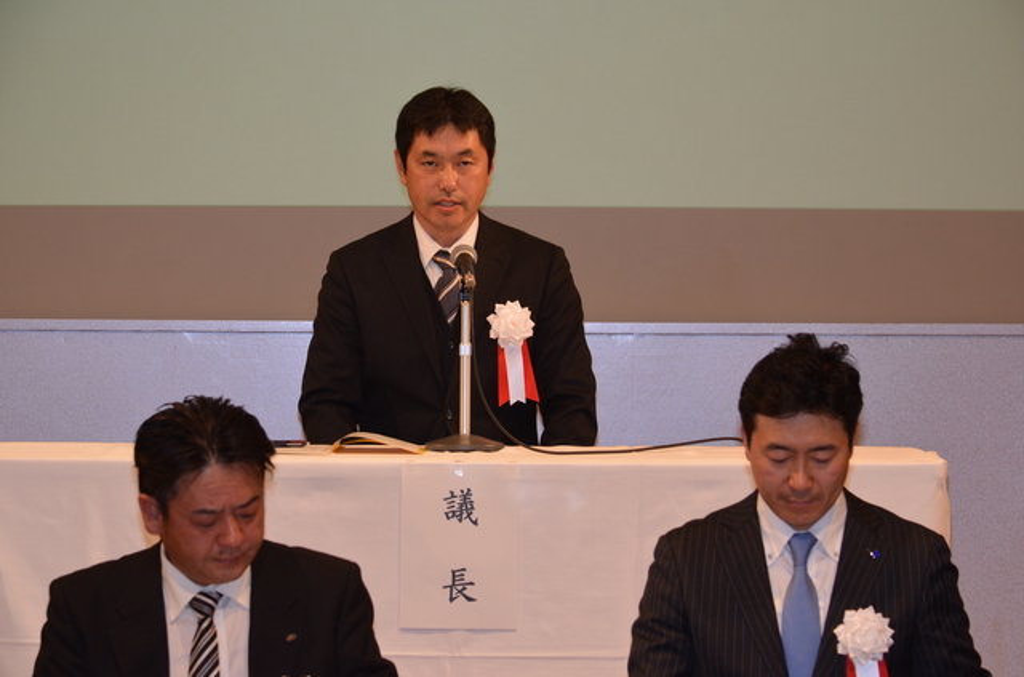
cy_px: 338
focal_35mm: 174
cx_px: 512
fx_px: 4936
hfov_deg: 11.8
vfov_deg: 7.8
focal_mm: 116
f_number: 7.1
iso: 800
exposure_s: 1/80
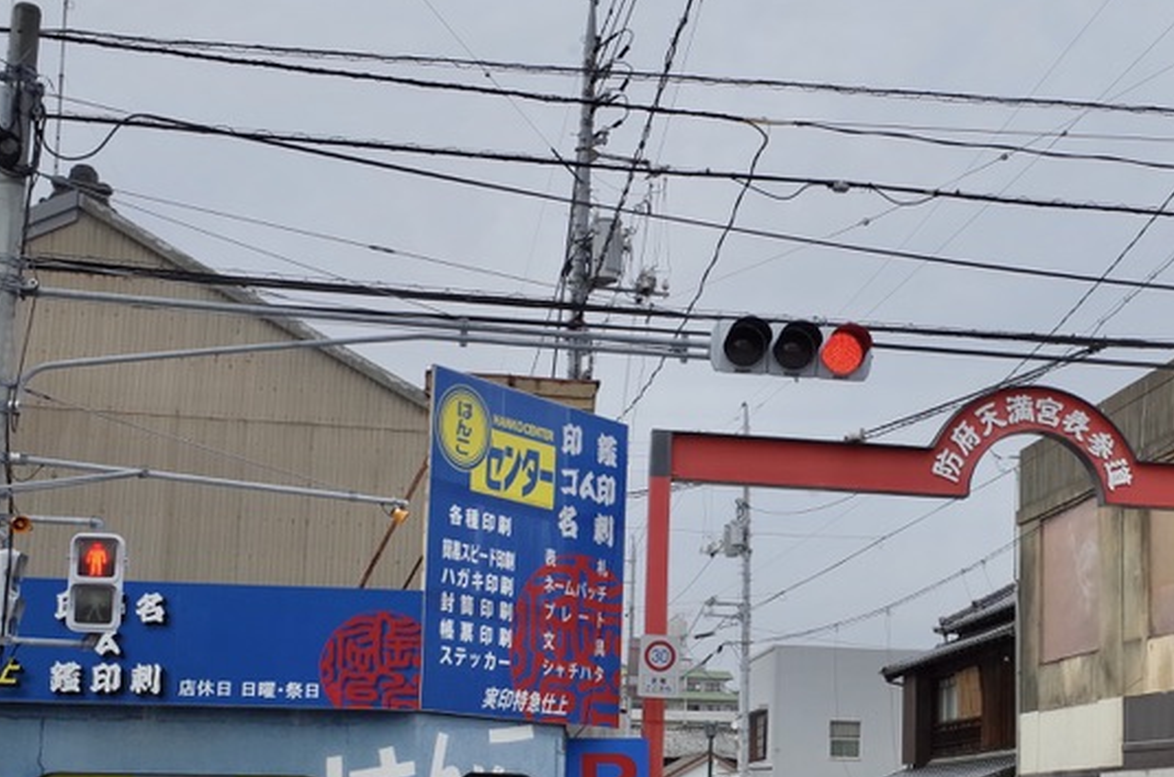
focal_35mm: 57
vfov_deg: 23.5
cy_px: 570
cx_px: 914
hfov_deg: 34.2
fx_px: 1854
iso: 100
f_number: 8
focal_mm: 18.3
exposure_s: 1/90
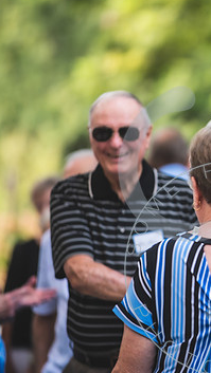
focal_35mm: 344
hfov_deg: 3.5
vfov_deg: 6.3
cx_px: 286
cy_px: 180
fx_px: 3416
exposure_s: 1/400
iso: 400
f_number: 2.8
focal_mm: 200
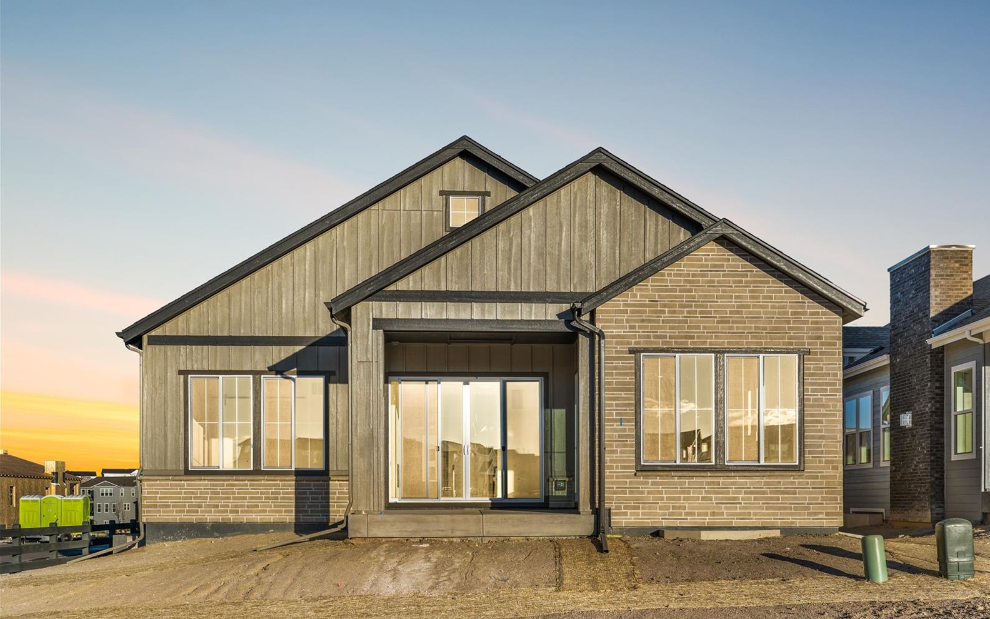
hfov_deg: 54.0
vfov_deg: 35.3
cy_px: 325
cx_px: 499
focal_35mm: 36
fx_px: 971
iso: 400
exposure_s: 1/200
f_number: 8
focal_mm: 35
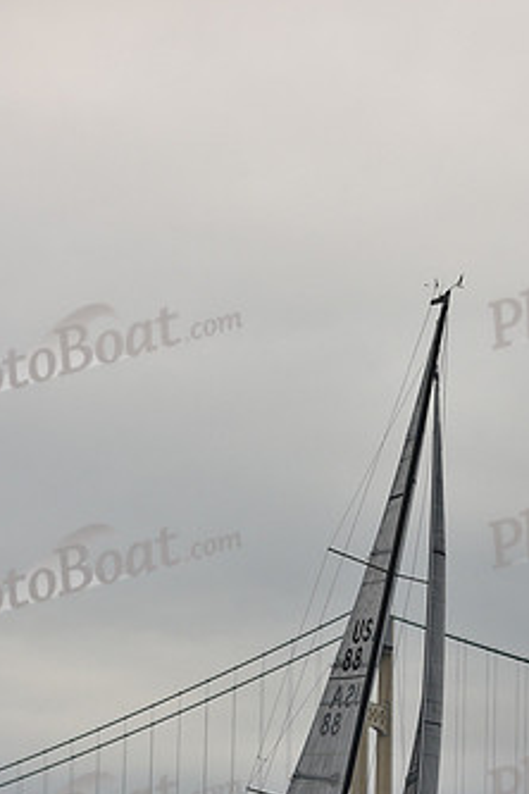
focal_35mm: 122
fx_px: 2689
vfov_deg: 16.6
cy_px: 665
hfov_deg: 11.2
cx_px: 366
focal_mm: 70
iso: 640
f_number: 6.3
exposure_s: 1/640
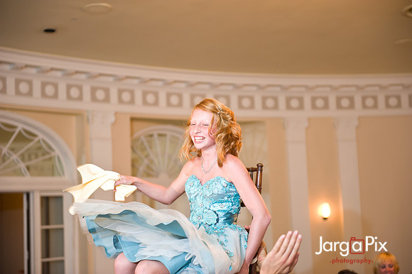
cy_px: 137
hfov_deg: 28.9
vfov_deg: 19.4
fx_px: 801
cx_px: 206
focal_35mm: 70
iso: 1600
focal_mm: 70
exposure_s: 1/125
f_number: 3.2
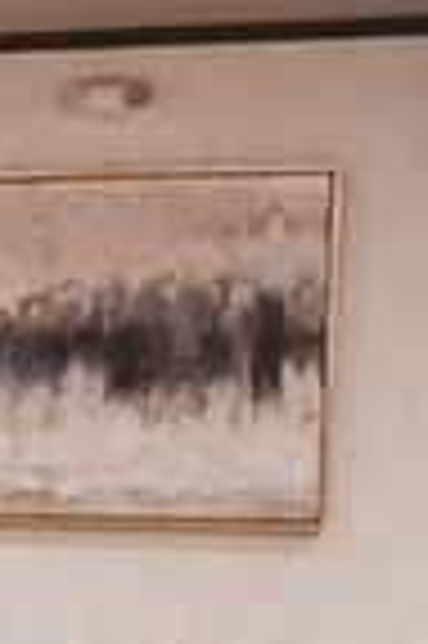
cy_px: 752
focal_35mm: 110
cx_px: -194
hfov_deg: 11.9
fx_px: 1966
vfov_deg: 17.8
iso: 1000
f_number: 3.2
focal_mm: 35
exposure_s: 1/640
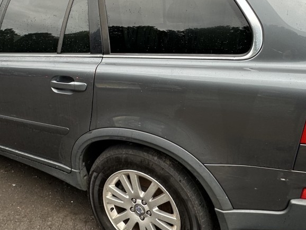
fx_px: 274
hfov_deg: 58.0
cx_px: 127
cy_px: 82
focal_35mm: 31
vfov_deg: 45.0
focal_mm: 2.22
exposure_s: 1/99
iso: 64
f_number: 2.2
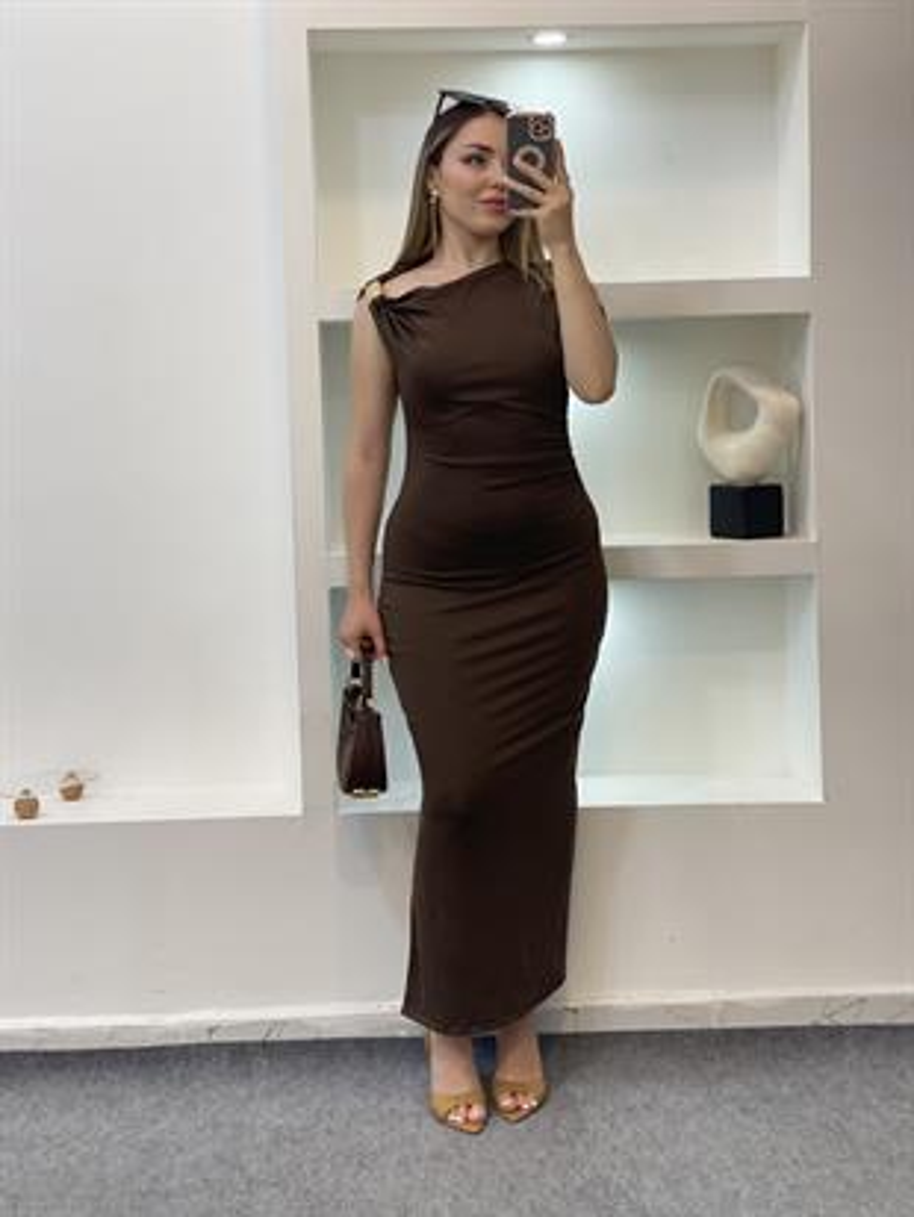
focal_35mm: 52
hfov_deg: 28.0
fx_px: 1830
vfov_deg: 36.8
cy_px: 608
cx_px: 457
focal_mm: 6
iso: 80
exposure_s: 1/100
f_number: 2
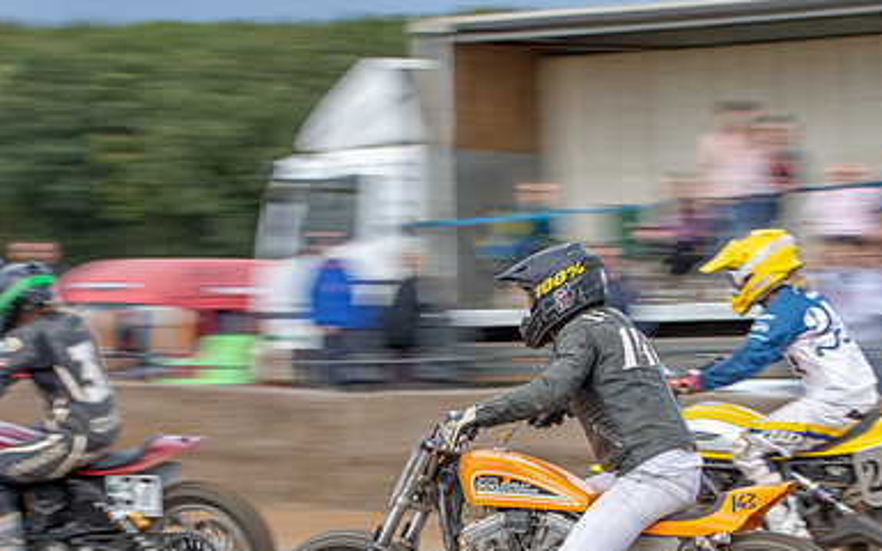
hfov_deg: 15.1
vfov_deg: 9.5
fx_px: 3317
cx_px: 488
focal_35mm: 138
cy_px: 362
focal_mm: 56
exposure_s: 1/100
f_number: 8
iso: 100
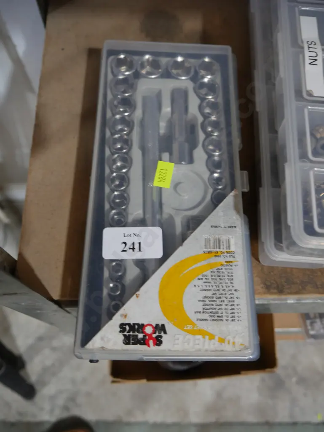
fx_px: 349
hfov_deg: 49.8
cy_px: 216
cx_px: 162
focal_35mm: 28
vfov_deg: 63.4
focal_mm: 14
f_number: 3.5
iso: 500
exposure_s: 1/60
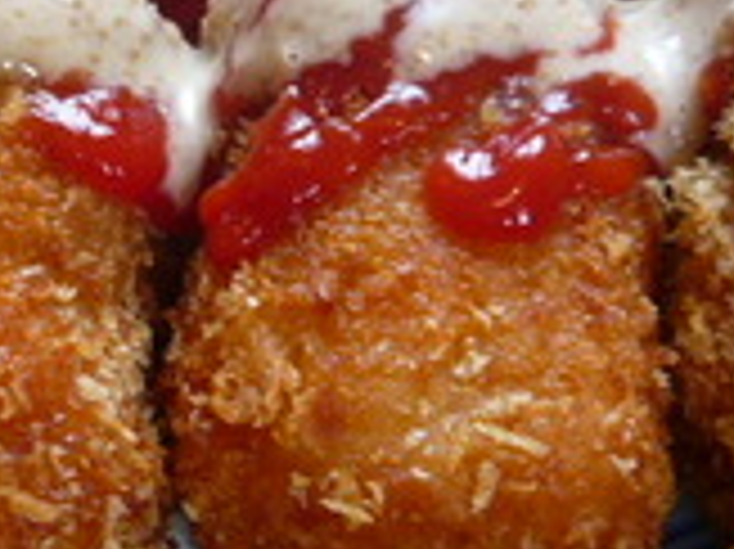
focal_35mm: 85
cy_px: 196
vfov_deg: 17.3
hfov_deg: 22.8
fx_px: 1801
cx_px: 185
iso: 100
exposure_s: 1/30
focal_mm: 5.5
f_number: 2.8
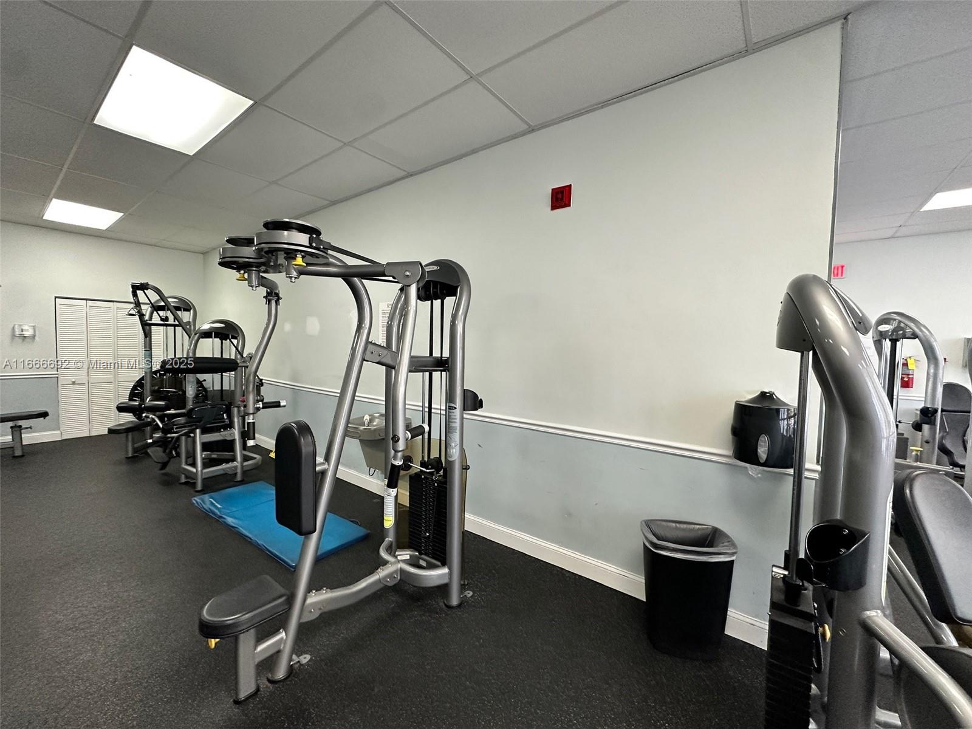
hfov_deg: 102.1
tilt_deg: -4.4
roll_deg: +0.1
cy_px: 364
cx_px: 486
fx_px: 393
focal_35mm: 14
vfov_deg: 85.7
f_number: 2.2
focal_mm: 2.22
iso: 250
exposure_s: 1/120
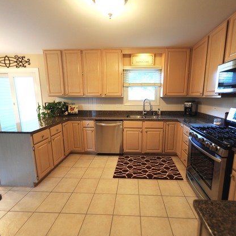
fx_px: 162
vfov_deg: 72.1
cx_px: 127
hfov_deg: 72.0
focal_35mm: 21
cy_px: 117
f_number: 2.8
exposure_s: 1/25
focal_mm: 16
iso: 200
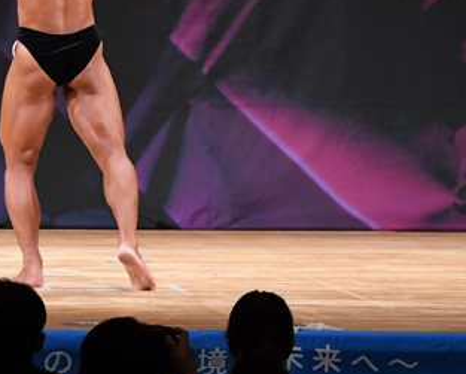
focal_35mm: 469
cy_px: 18
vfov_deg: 3.3
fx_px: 6474
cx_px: 115
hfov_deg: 4.1
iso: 3200
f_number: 5.6
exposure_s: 1/400
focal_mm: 135
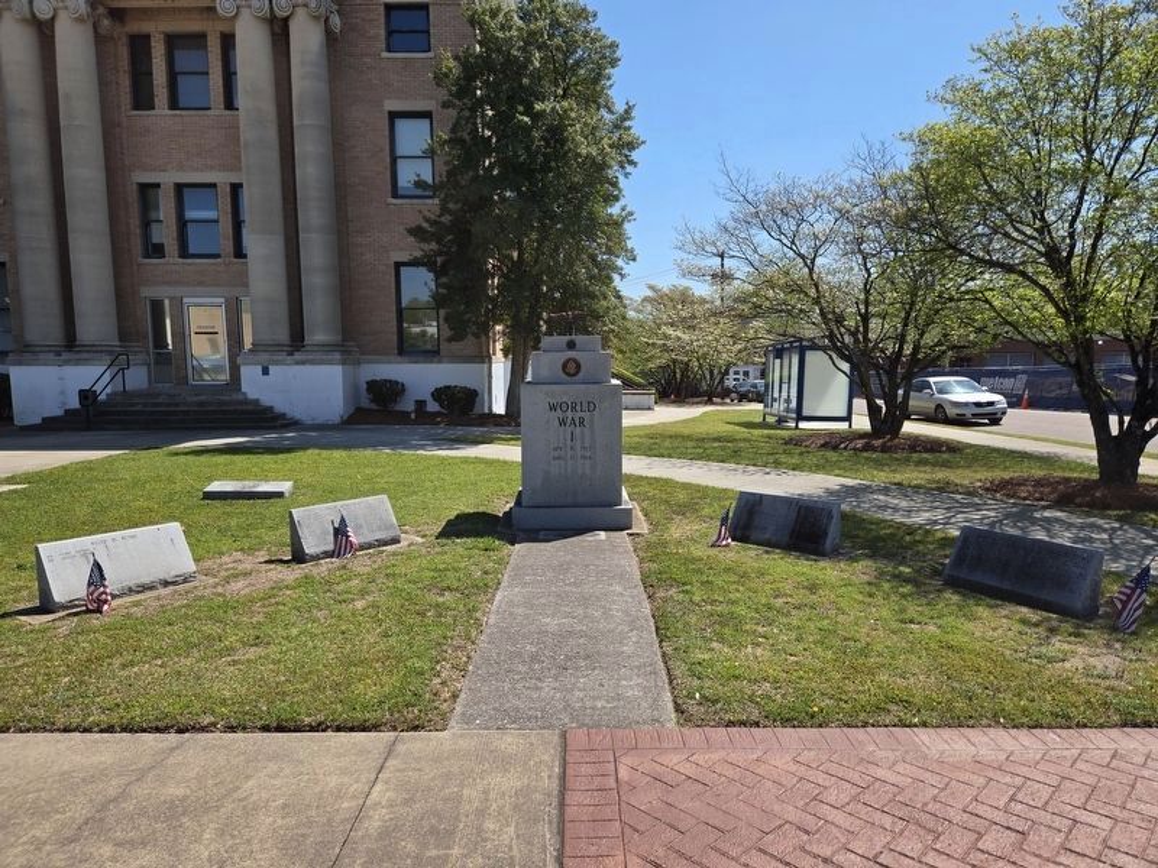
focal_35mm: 23
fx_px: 769
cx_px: 579
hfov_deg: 73.9
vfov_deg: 58.9
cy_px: 434
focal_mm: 5.4
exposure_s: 1/1834
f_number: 1.8
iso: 25
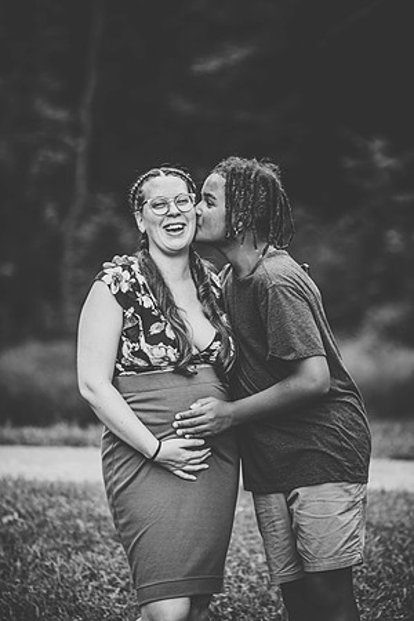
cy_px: 310
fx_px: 3450
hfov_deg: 6.9
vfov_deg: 10.3
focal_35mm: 200
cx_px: 207
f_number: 3.5
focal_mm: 200
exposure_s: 1/125
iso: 250
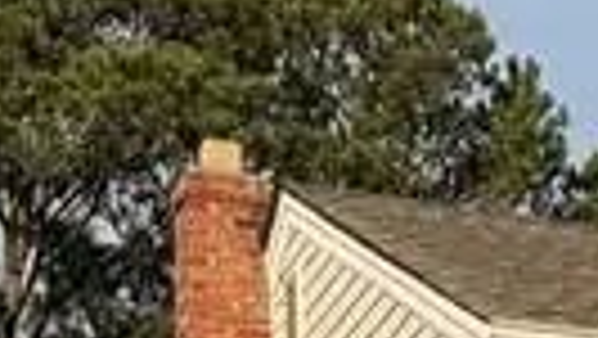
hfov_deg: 10.0
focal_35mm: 201
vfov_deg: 5.6
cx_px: 1138
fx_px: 3189
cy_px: 1059
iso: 80
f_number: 1.78
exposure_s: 1/4310
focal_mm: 6.76
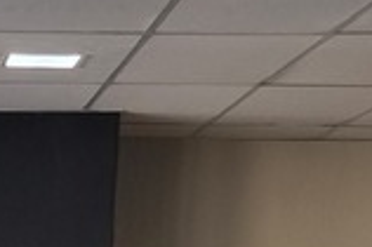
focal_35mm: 175
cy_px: 689
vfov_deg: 7.1
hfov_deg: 11.2
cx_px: -221
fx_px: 1806
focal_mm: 5.4
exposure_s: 1/100
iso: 50
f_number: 1.8
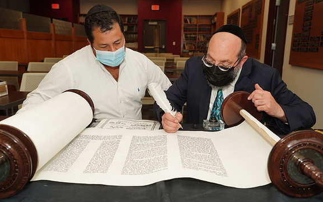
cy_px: 99
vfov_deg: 40.6
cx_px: 162
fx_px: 273
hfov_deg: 61.2
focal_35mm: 31
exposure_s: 1/80
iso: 320
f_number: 5.6
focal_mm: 30
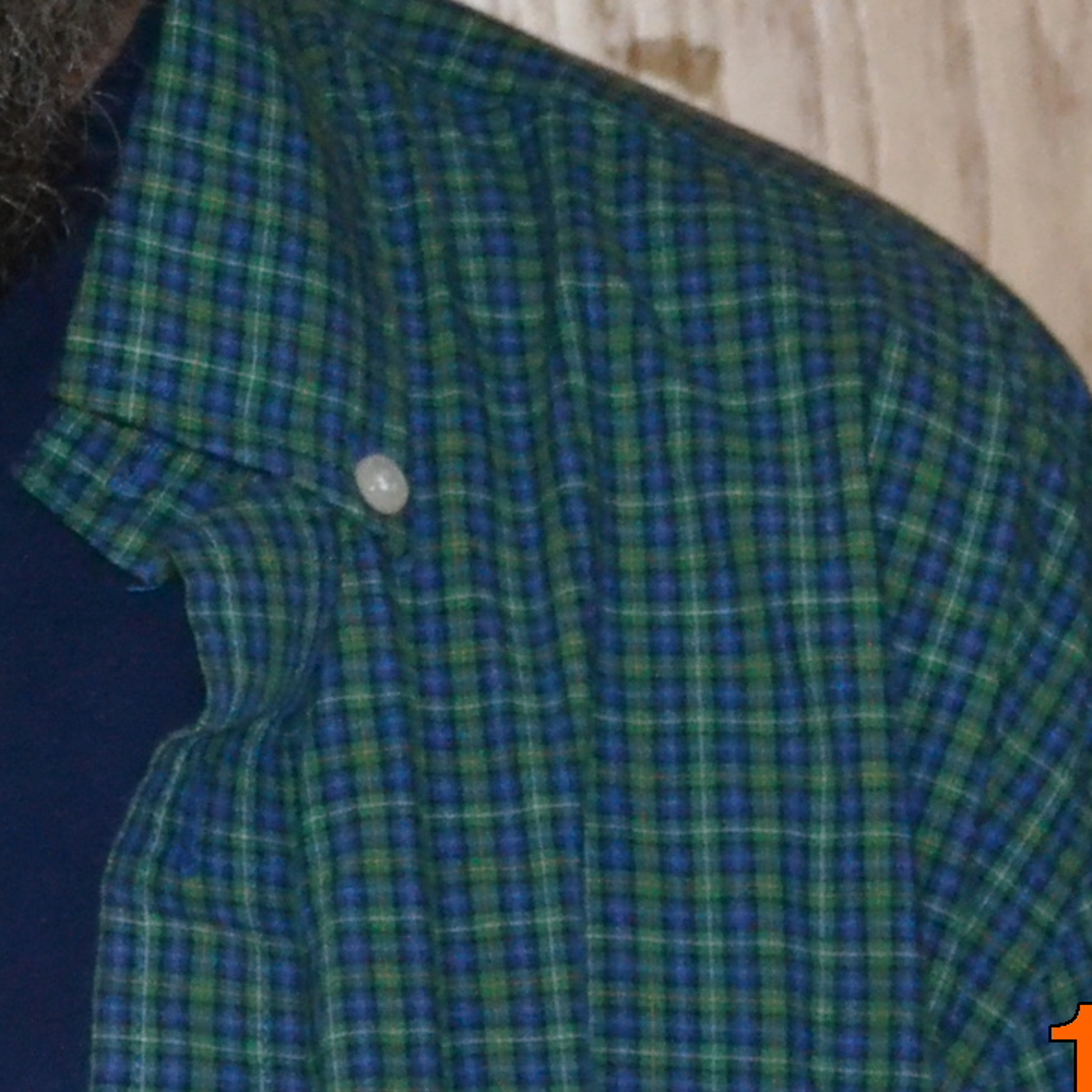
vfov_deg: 5.7
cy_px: -407
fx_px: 10814
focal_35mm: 303
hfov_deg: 5.7
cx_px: -251
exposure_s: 1/60
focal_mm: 50
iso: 3200
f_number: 5.6
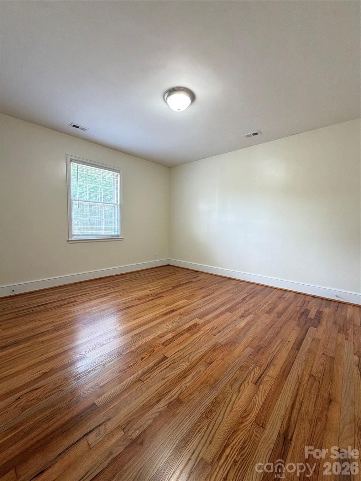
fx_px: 195
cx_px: 180
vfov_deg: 102.1
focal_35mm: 14
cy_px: 240
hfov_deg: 85.7
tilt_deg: -4.3
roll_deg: -1.5
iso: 250
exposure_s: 1/60
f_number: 2.2
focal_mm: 2.22
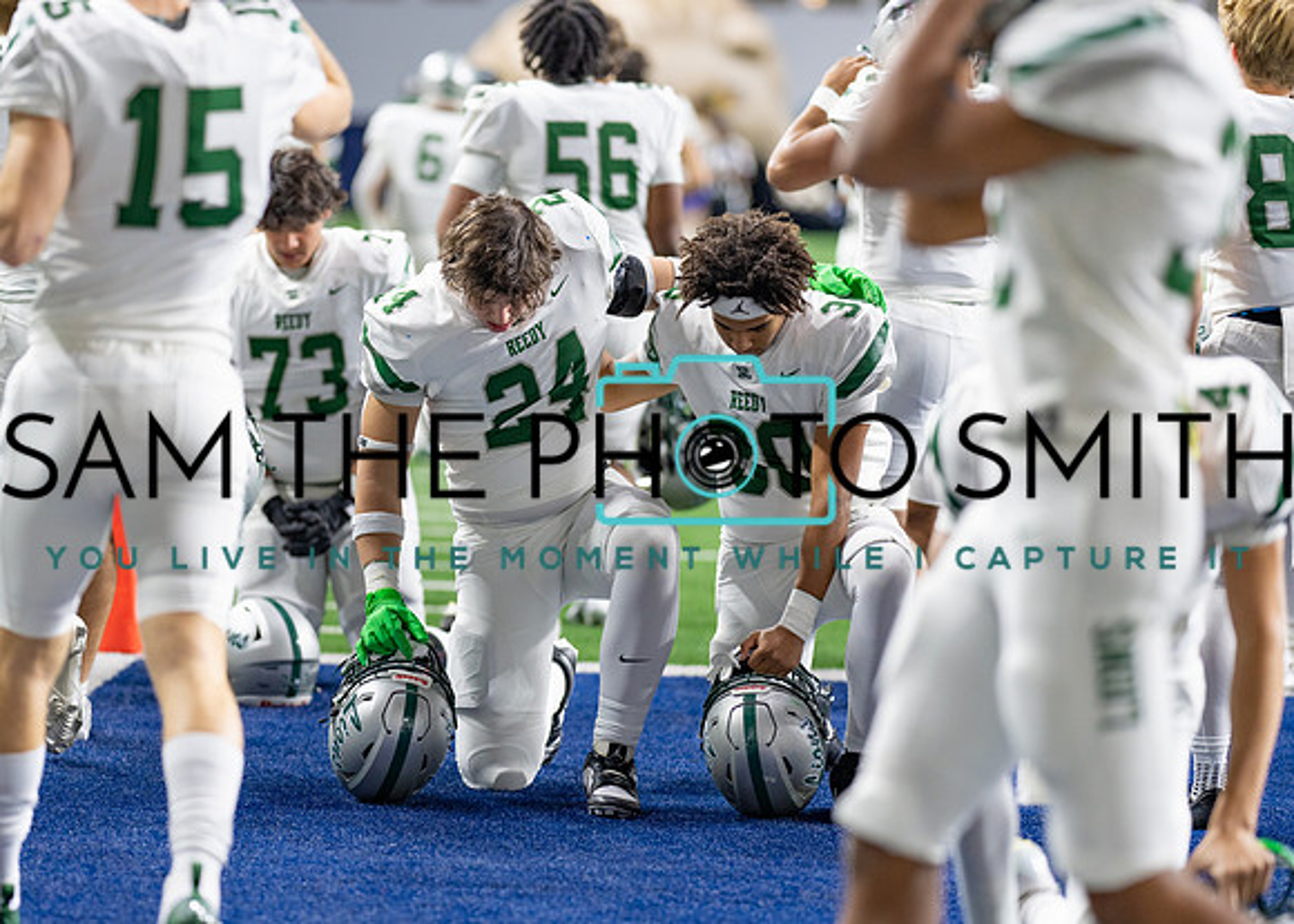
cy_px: 485
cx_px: 549
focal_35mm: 173
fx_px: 6357
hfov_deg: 11.6
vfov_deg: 8.3
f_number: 1.8
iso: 500
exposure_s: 1/400
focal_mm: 135
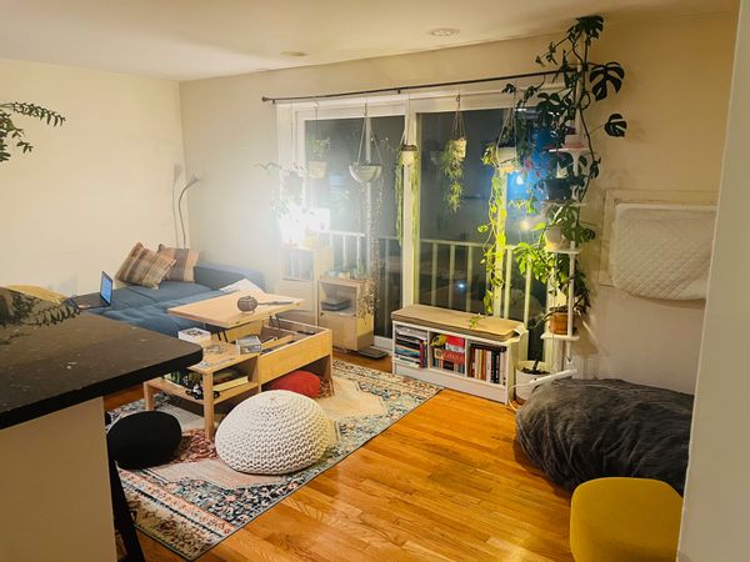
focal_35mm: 26
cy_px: 281
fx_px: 563
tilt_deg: -12.2
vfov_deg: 53.1
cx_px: 375
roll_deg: +0.3
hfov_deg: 67.3
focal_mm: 5.7
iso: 320
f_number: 1.5
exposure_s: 1/60
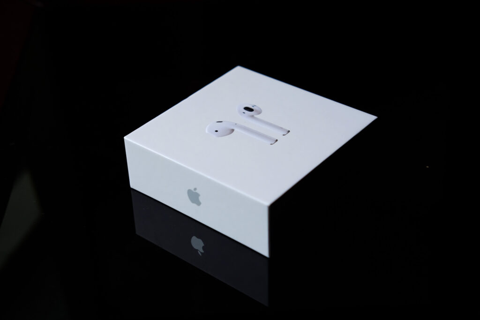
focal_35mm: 53
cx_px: 240
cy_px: 160
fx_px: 707
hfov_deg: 37.5
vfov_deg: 25.5
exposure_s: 1/100
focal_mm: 35
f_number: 4
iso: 320
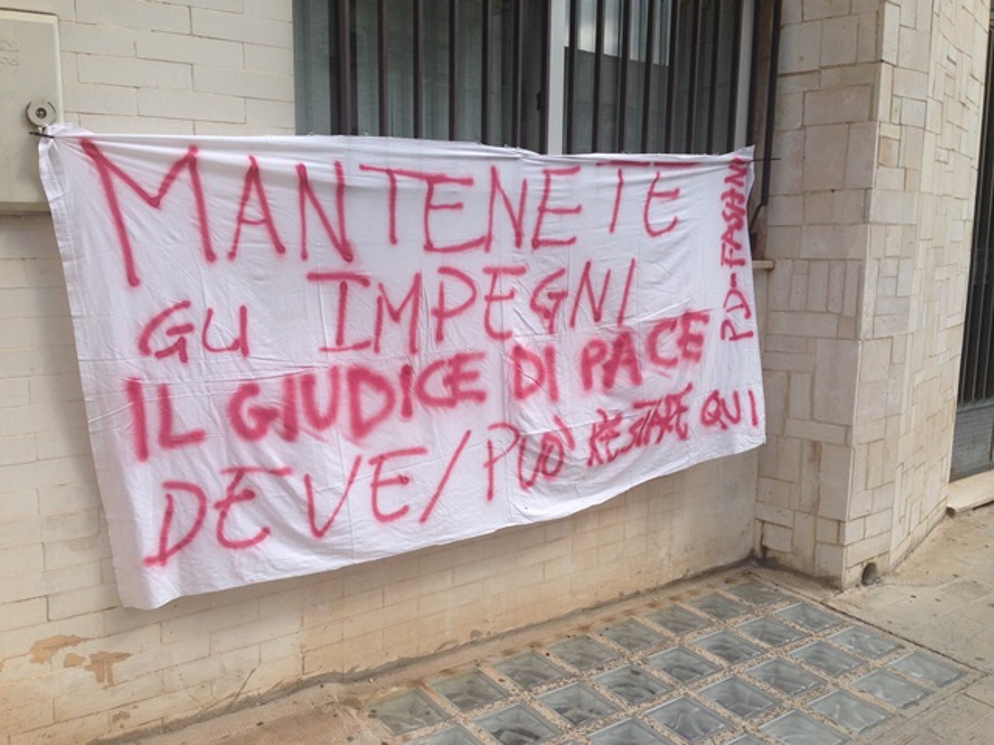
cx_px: 497
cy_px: 372
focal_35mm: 33
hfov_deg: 55.4
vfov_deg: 42.9
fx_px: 948
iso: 50
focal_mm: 4.12
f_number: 2.4
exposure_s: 1/1004
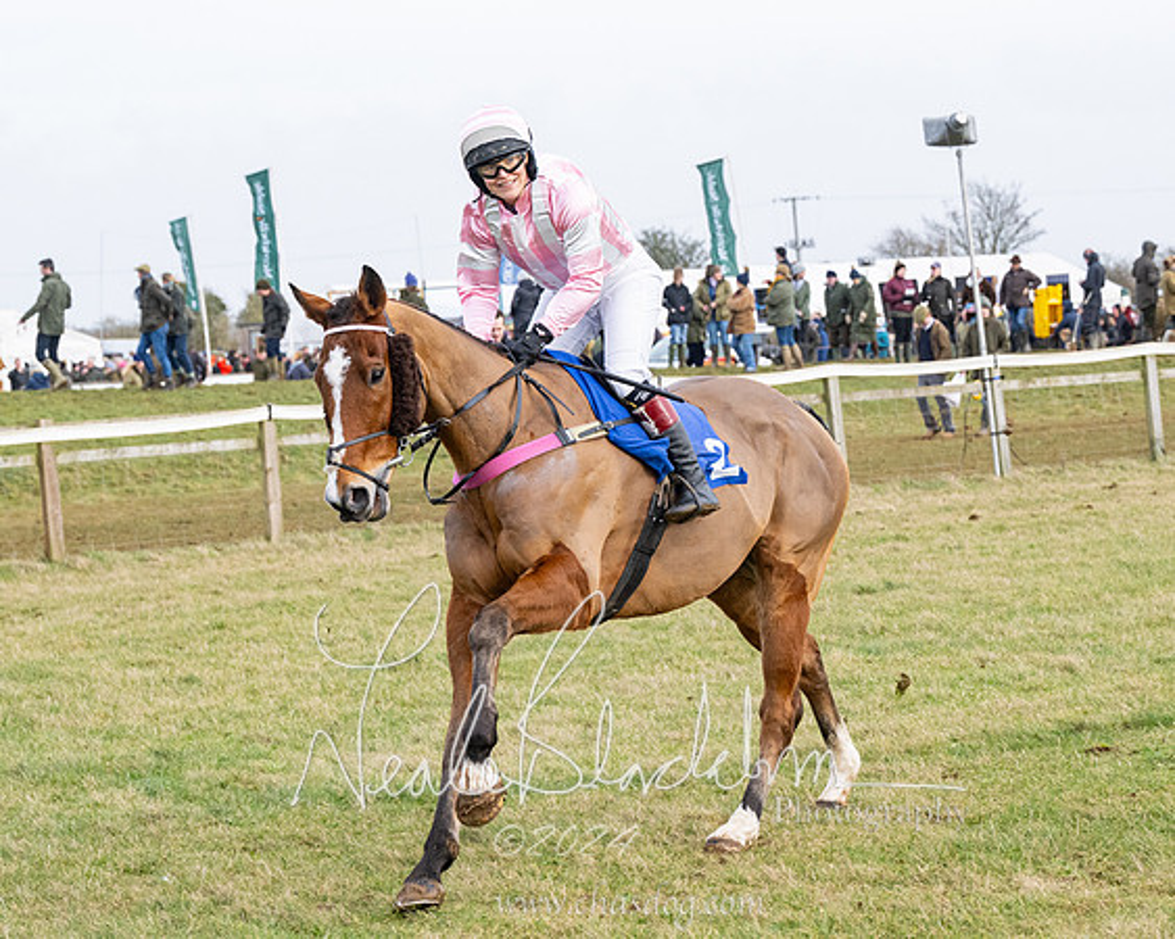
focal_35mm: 118
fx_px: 4113
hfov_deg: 16.3
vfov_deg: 13.0
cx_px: 588
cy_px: 470
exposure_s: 1/1600
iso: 800
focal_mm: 70
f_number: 5
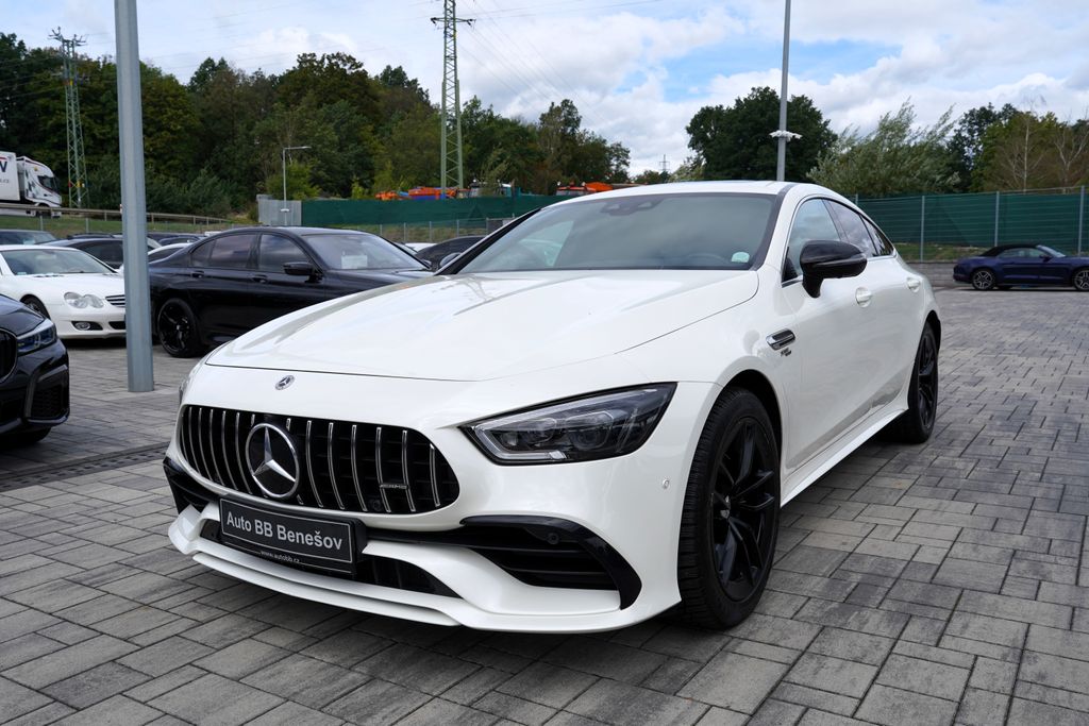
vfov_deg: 45.0
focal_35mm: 29
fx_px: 877
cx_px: 544
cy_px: 363
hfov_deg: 63.7
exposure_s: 1/400
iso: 100
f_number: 8
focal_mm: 29
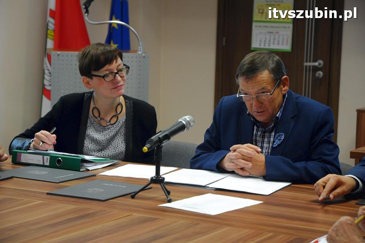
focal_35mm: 105
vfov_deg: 13.0
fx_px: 1064
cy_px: 122
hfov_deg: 19.5
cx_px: 182
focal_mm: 70
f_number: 4.5
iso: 1250
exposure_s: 1/80
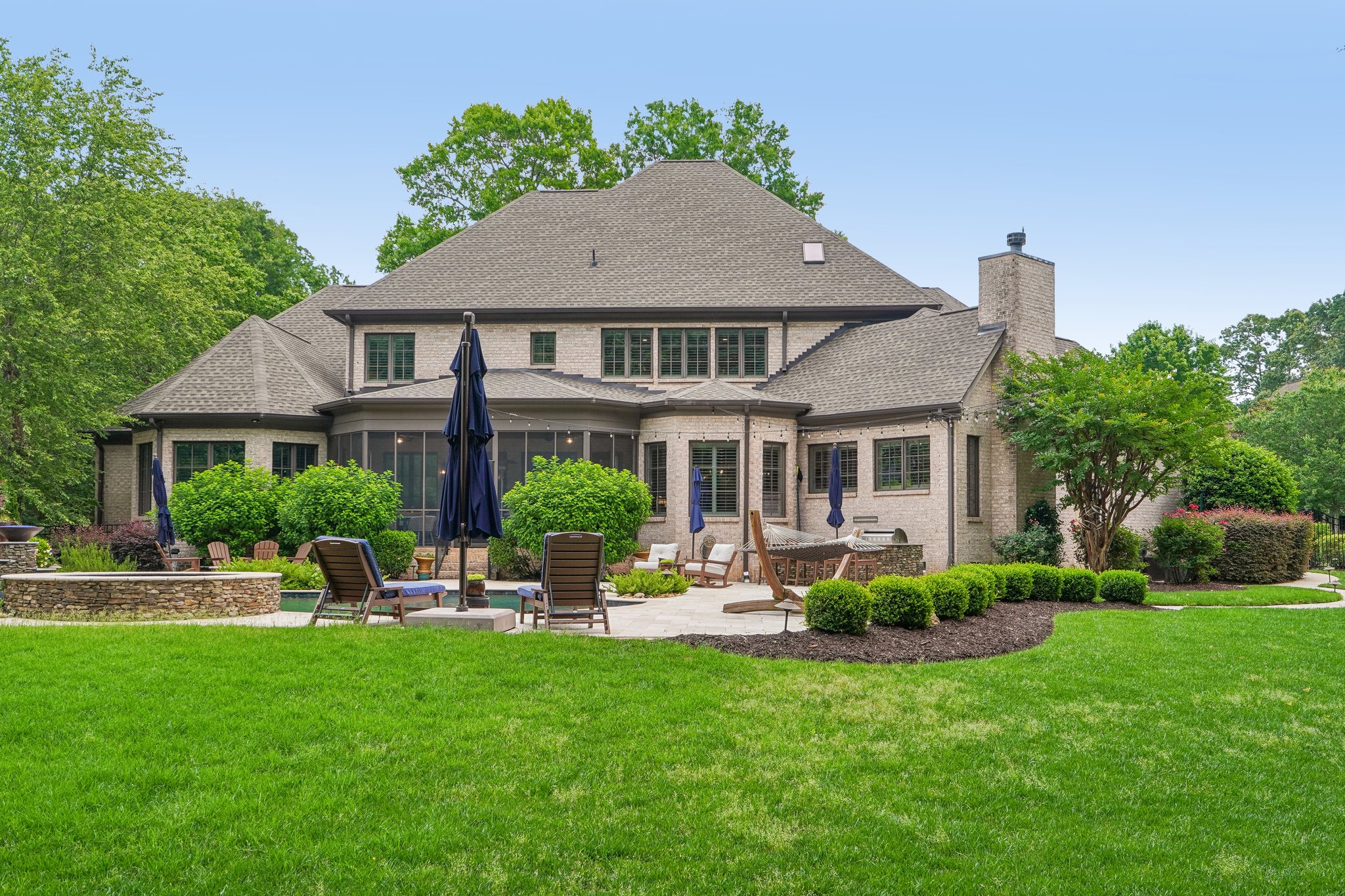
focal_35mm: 30
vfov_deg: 43.6
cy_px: 448
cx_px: 672
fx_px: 1121
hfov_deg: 61.9
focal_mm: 20
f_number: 8
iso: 160
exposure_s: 1/30
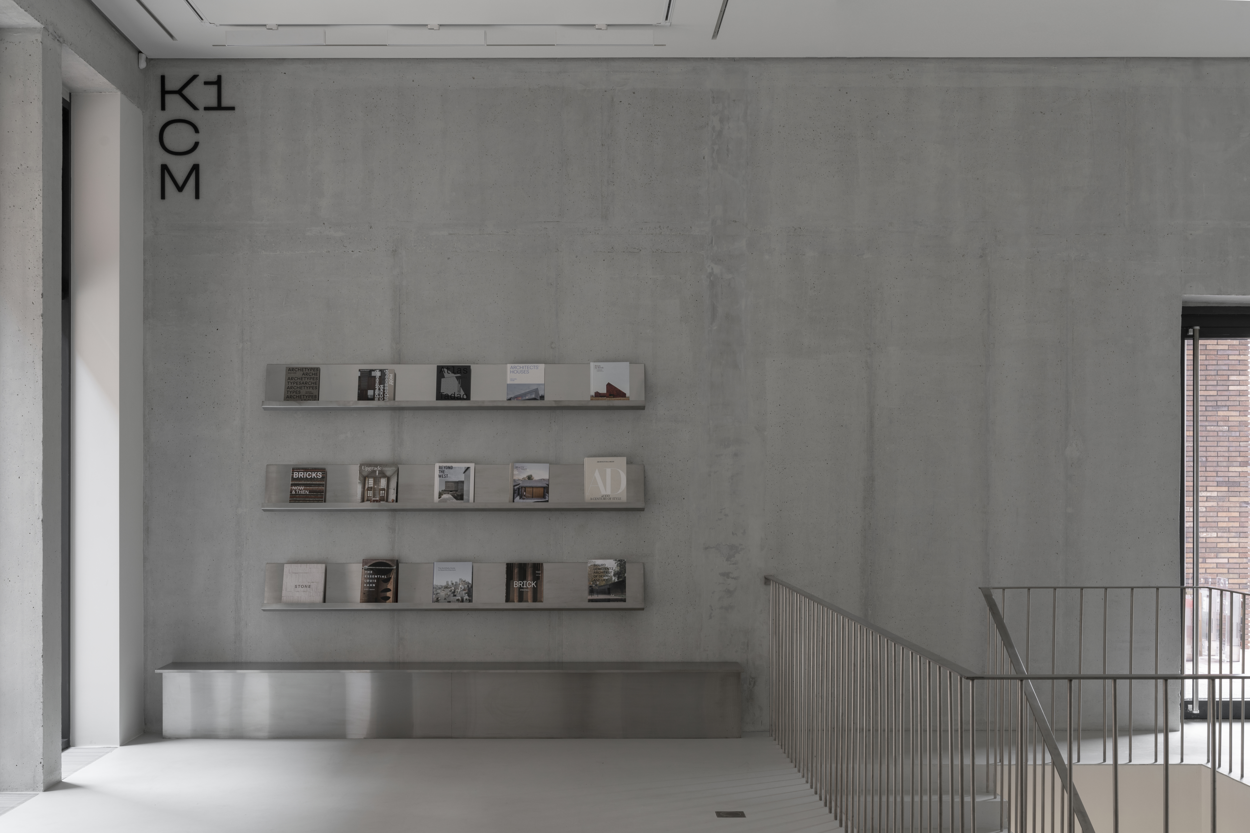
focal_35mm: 40
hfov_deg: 48.5
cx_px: 625
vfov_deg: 33.4
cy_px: 416
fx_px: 1389
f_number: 9
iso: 100
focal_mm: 40
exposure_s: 2.5
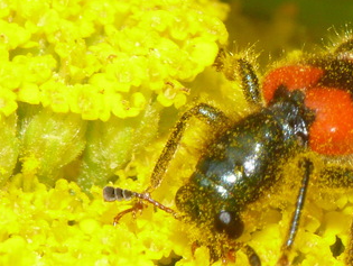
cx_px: 405
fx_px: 7483
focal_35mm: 733
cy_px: 140
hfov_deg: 2.7
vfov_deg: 2.0
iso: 200
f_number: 11
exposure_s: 1/125
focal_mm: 57.2
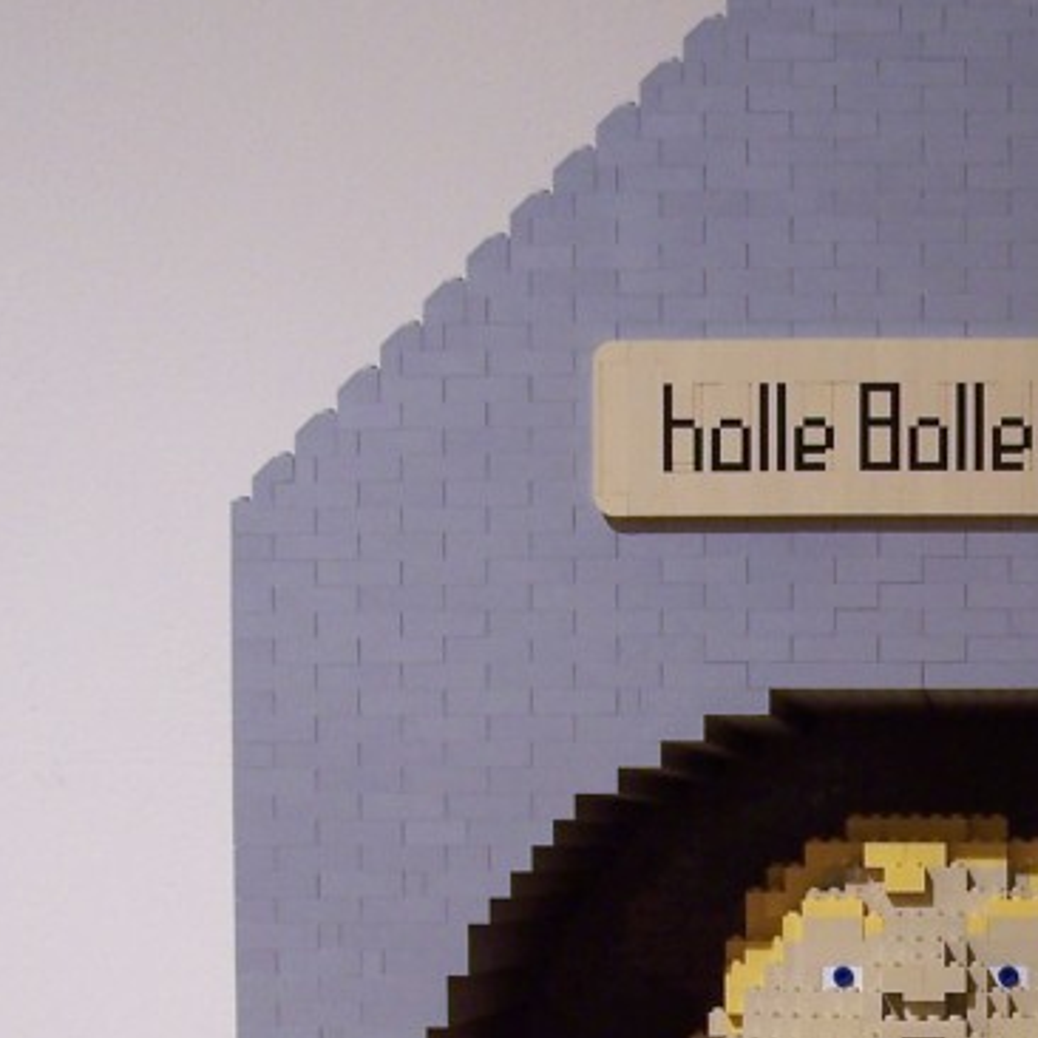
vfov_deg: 17.9
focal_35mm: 94
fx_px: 3189
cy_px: 1129
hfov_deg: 18.2
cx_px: 930
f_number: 2.8
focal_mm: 6.3
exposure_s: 1/2
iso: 80
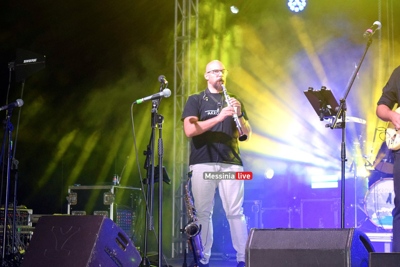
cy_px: 134
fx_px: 917
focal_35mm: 82
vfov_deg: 16.6
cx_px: 200
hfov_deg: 24.6
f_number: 5.6
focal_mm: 55
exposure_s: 1/60
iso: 2000
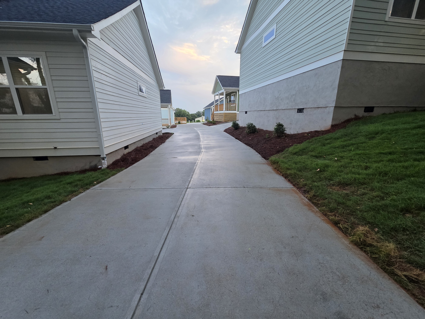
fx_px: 160
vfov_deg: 89.9
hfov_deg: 106.2
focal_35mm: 13
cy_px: 160
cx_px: 212
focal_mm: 2.2
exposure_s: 1/120
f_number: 1.9
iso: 200
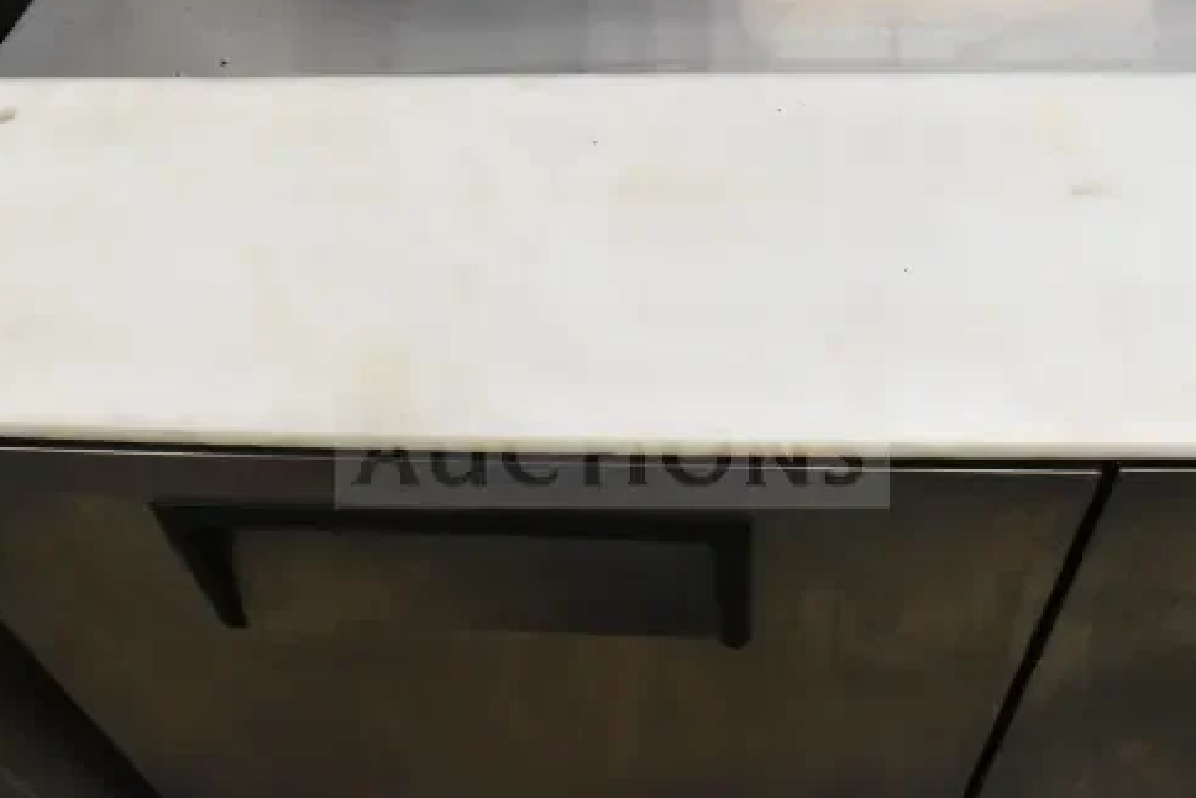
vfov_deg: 38.7
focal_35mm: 34
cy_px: 313
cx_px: 610
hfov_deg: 55.8
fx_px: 1130
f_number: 6.3
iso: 6400
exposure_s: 1/160
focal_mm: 18
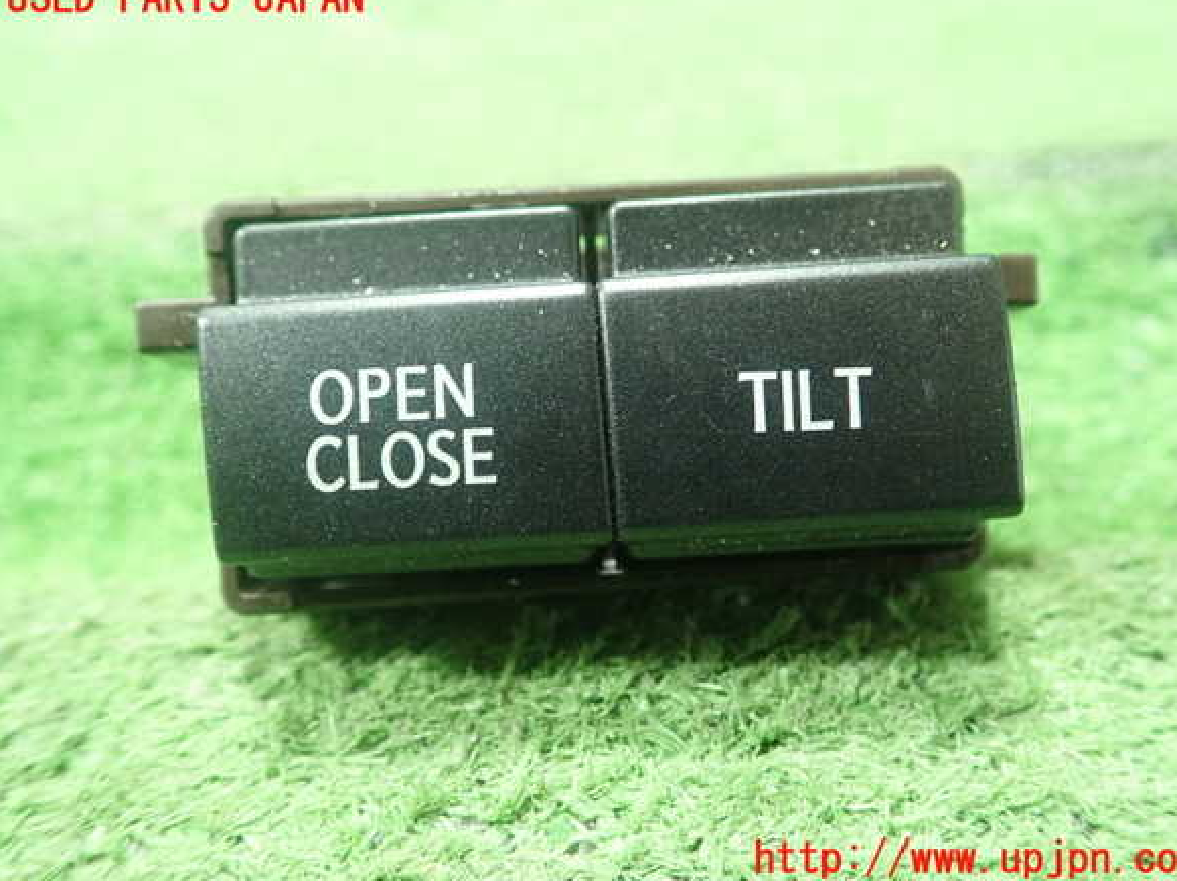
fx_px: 1053
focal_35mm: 31
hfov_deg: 58.4
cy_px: 429
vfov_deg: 45.4
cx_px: 604
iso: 800
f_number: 2.3
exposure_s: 1/60
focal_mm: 5.5
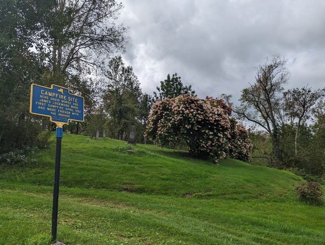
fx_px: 226
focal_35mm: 24
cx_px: 162
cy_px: 122
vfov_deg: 57.0
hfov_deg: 71.5
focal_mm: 6.81
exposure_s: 1/2899
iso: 48
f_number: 1.85
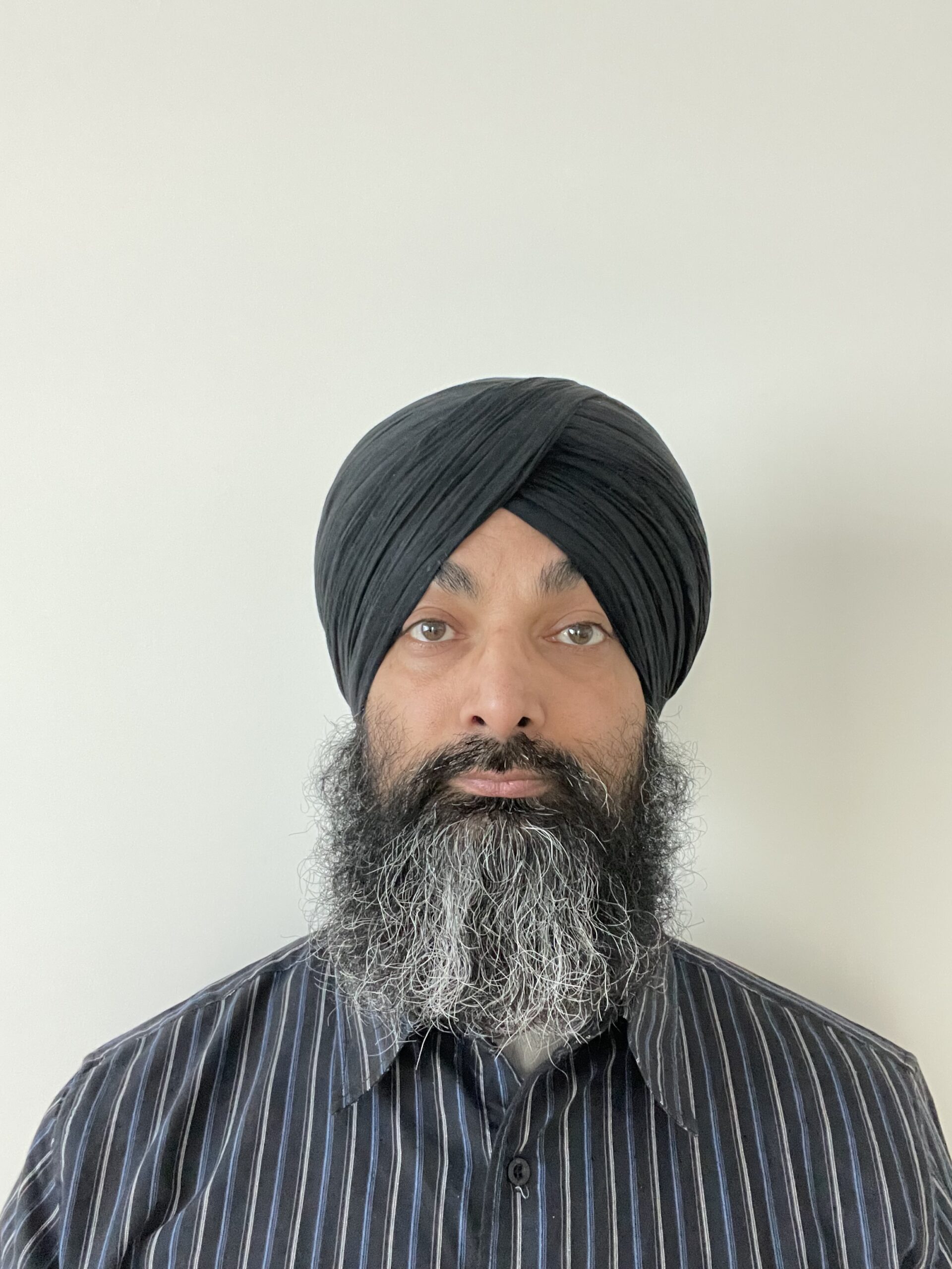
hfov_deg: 46.8
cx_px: 476
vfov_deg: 60.0
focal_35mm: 30
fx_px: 1100
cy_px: 634
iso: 640
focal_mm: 2.71
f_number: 2.2
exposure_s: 1/20
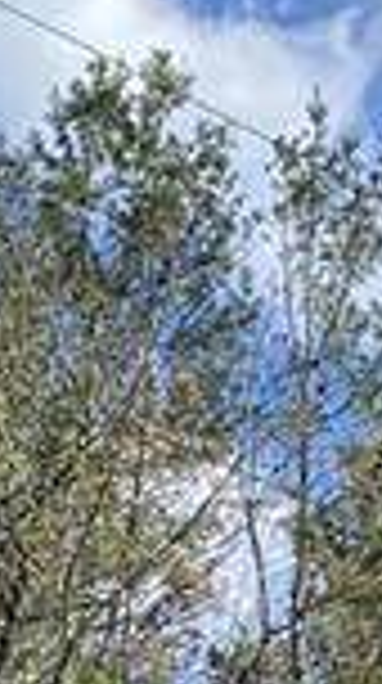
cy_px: 1336
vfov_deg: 10.4
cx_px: 616
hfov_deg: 6.2
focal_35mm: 191
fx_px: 3455
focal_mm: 4.25
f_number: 1.8
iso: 32
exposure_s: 1/2066
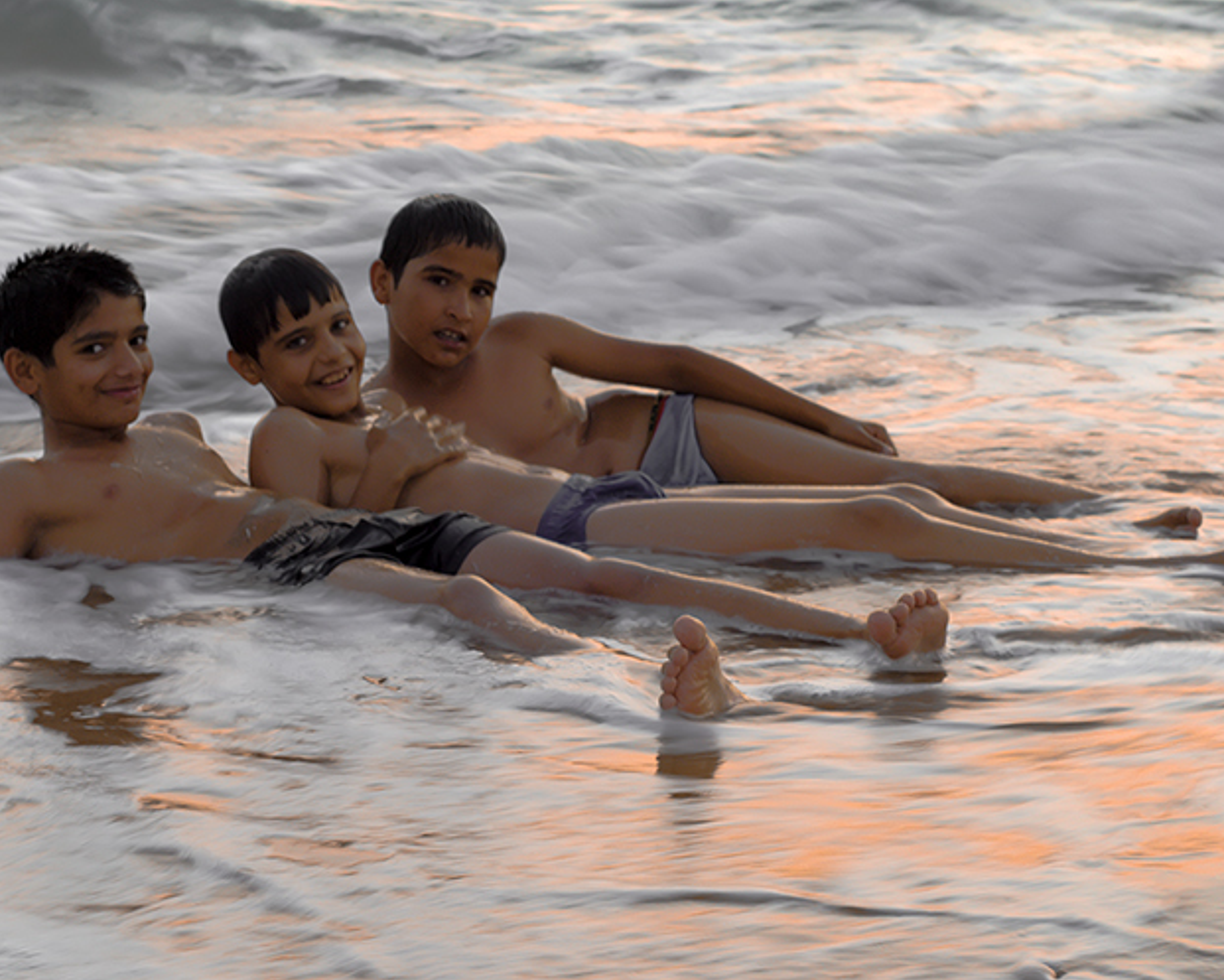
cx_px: 534
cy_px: 491
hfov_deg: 22.5
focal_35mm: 85
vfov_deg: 18.1
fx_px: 3080
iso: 400
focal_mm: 50
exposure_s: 1/13
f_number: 8
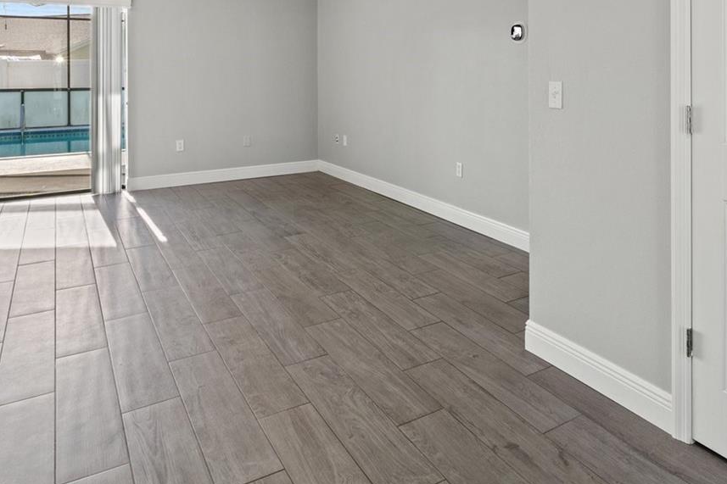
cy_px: 71
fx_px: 565
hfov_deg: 64.9
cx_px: 433
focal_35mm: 28
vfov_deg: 43.3
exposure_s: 1/15
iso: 400
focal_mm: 10
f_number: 8
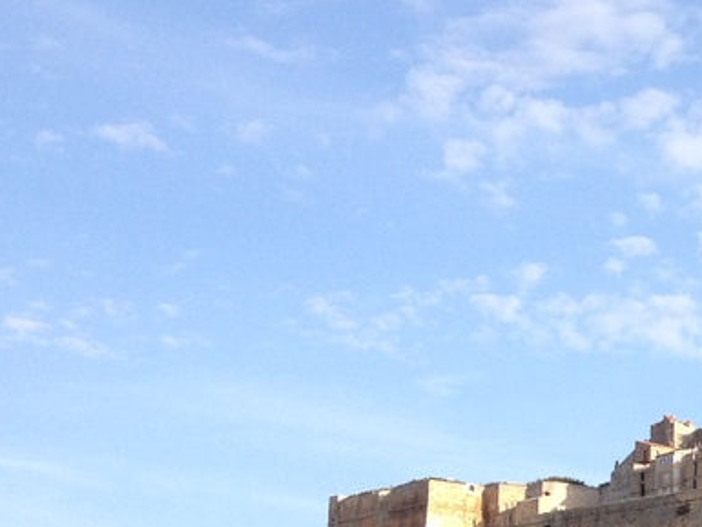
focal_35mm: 109
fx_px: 2211
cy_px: 631
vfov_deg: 13.2
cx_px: 1090
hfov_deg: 16.3
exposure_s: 1/789
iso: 64
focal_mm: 4.28
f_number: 2.4
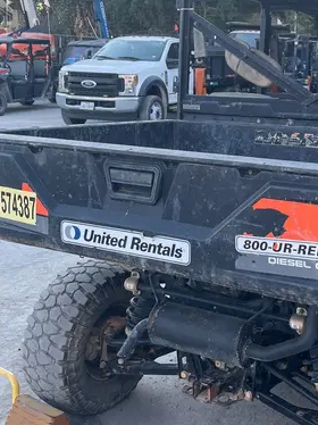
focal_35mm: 51
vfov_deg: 37.5
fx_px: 625
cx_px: 242
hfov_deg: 28.1
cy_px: 187
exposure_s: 1/285
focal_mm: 5.1
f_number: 1.6
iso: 40
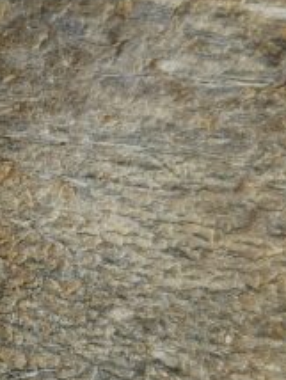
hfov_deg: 12.3
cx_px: -229
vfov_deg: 17.8
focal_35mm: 110
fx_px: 1209
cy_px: 257
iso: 32
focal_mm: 5.4
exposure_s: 1/180
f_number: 1.8
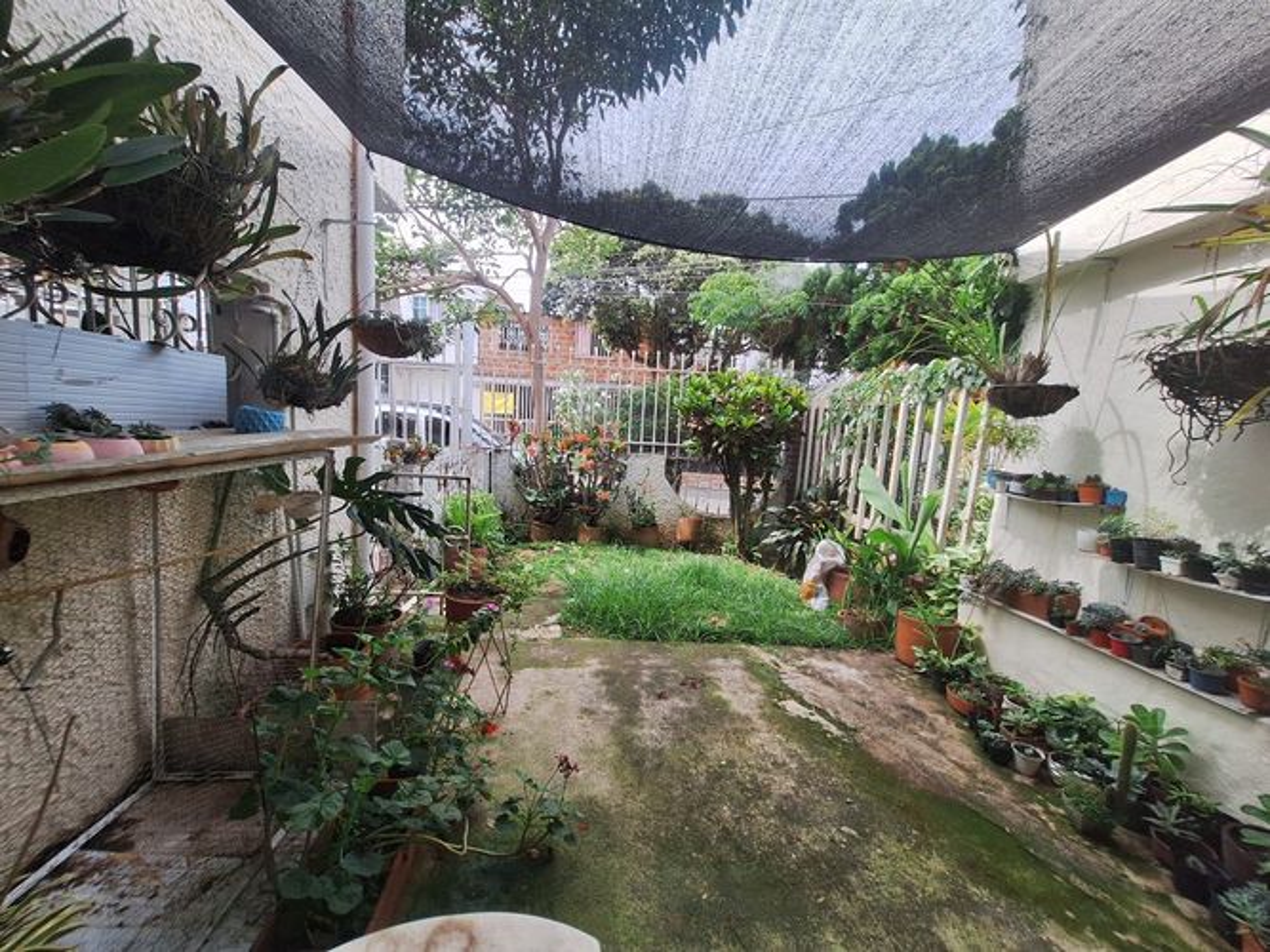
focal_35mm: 13
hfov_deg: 106.2
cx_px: 635
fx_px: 477
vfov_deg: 89.9
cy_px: 476
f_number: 2.2
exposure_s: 1/497
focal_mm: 1.74
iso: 40
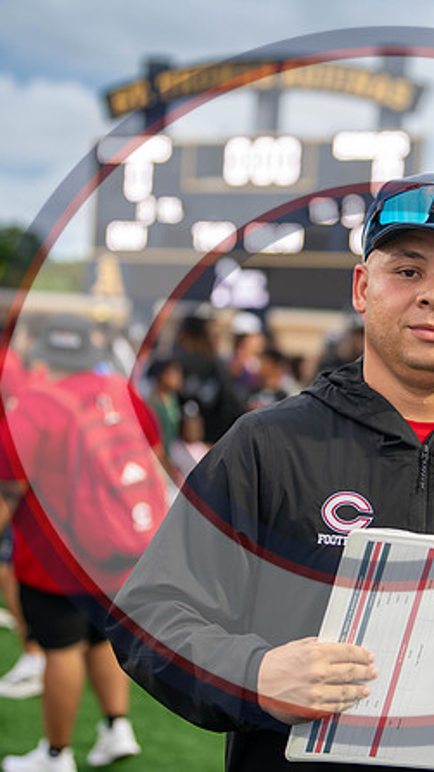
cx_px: 376
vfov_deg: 19.3
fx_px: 2270
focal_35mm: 111
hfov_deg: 10.9
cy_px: 386
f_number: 2.8
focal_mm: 70
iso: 1800
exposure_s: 1/1000
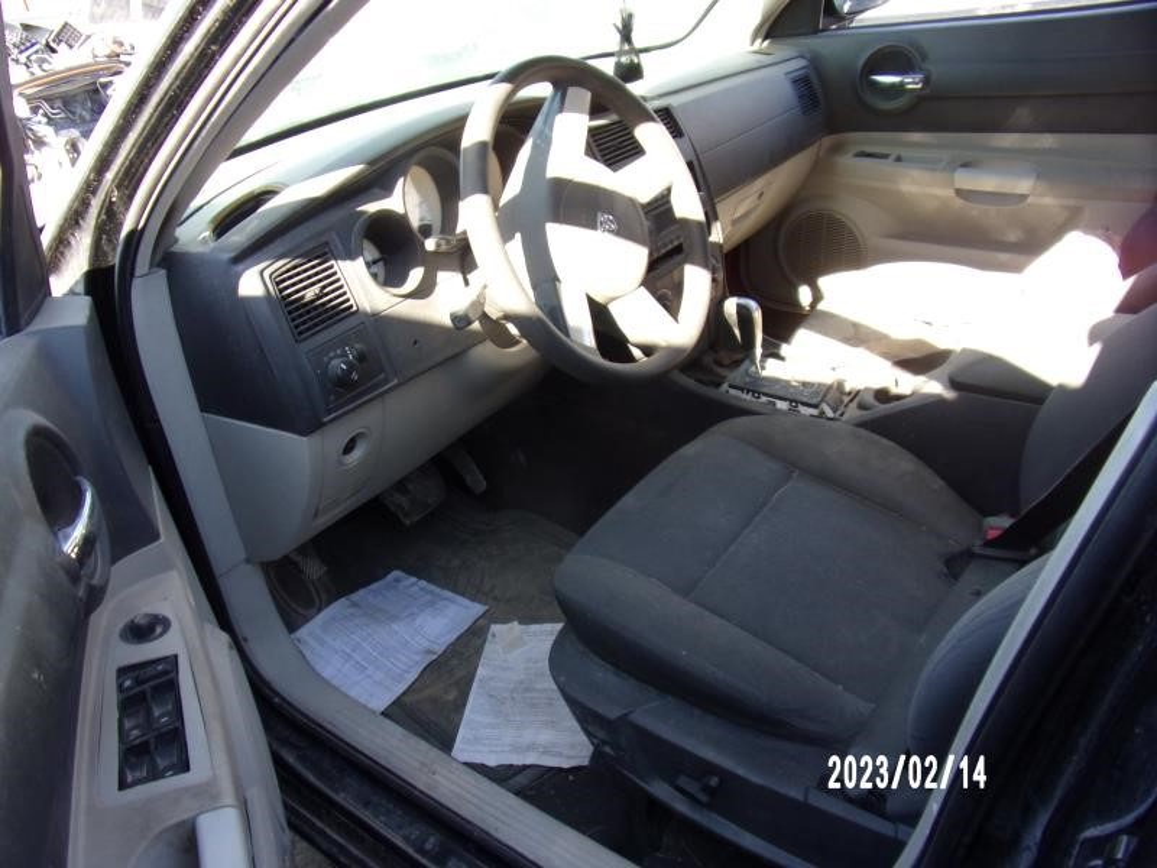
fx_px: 802
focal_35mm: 24
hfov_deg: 71.6
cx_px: 578
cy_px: 434
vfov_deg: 56.8
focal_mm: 4.3
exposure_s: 1/70
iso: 80
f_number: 3.3
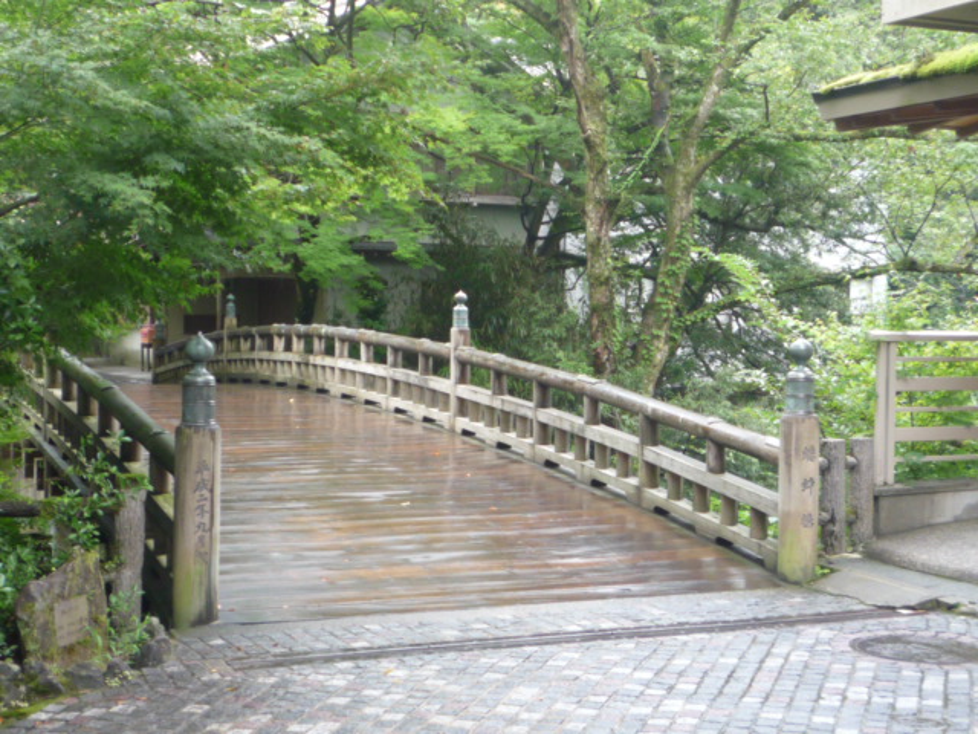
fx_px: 1554
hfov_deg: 34.9
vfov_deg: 26.6
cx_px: 489
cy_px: 367
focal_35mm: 55
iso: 125
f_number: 3.3
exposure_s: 1/30
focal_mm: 5.3
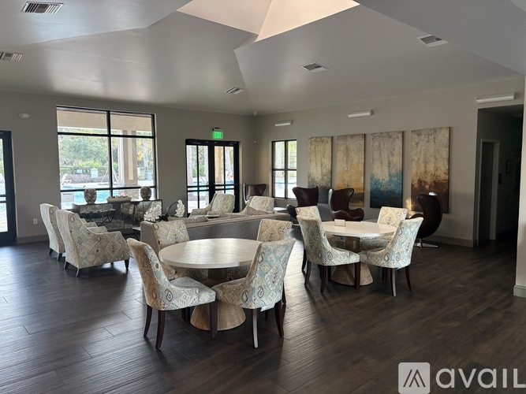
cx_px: 263
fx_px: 395
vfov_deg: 53.0
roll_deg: -0.1
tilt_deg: -3.6
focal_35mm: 26
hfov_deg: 67.3
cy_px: 197
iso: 250
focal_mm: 5.96
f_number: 1.6
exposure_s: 1/60
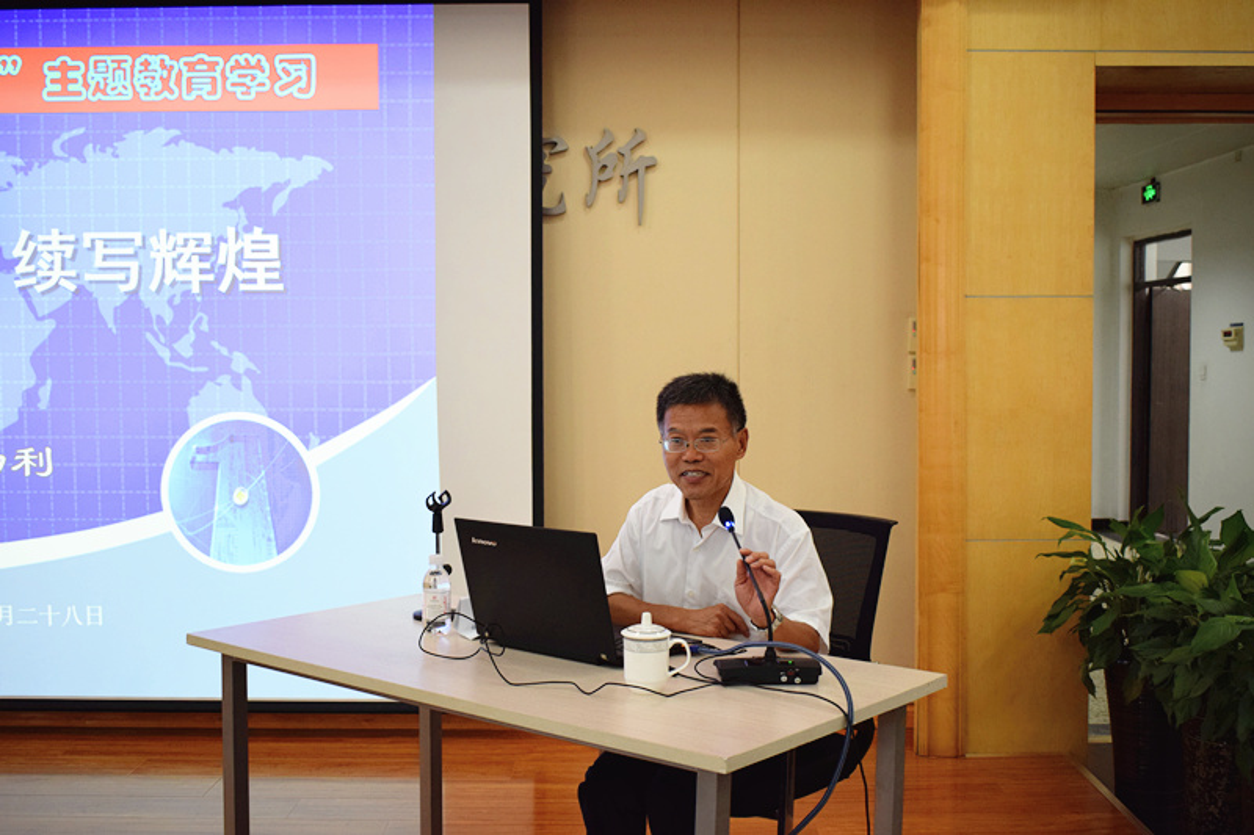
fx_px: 1410
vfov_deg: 33.0
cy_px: 418
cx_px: 627
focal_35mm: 40
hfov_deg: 47.9
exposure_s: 1/60
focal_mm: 27
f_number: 4
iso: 560
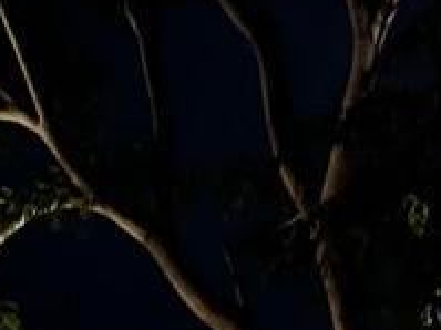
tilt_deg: +4.1
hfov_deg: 14.0
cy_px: 788
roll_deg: +0.5
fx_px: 1706
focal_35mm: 134
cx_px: -168
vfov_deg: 9.8
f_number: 1.6
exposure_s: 1/5
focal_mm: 5.1
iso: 640
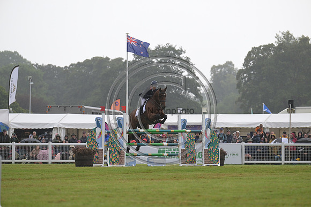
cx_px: 156
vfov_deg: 6.9
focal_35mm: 200
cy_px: 104
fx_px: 1728
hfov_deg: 10.3
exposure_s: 1/1250
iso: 720
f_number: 4.5
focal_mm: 200
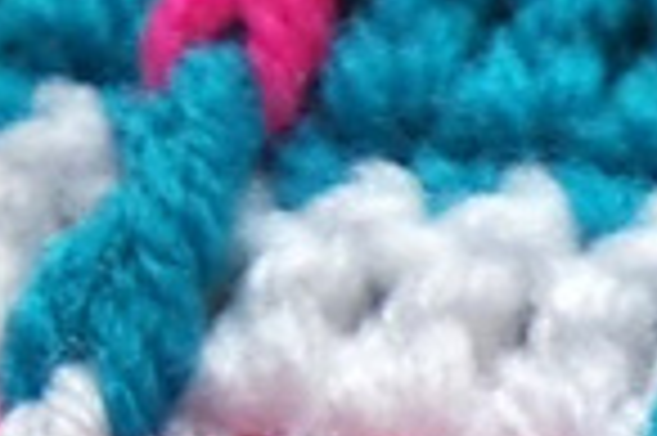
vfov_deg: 4.0
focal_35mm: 338
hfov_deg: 5.9
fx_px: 6162
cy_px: 632
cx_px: 1382
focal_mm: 50
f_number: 5.6
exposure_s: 1/80
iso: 400
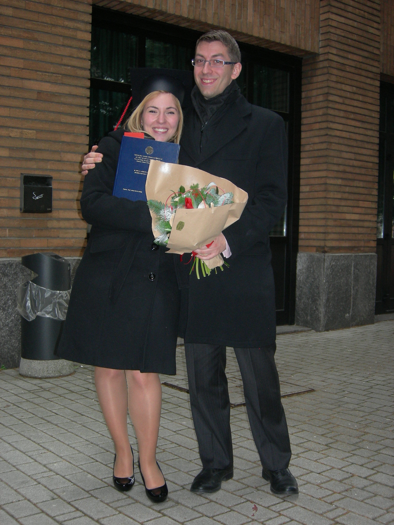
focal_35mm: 44
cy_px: 262
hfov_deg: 32.9
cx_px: 197
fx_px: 668
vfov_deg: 42.9
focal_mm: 9.1
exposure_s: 1/60.1
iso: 157
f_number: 2.9
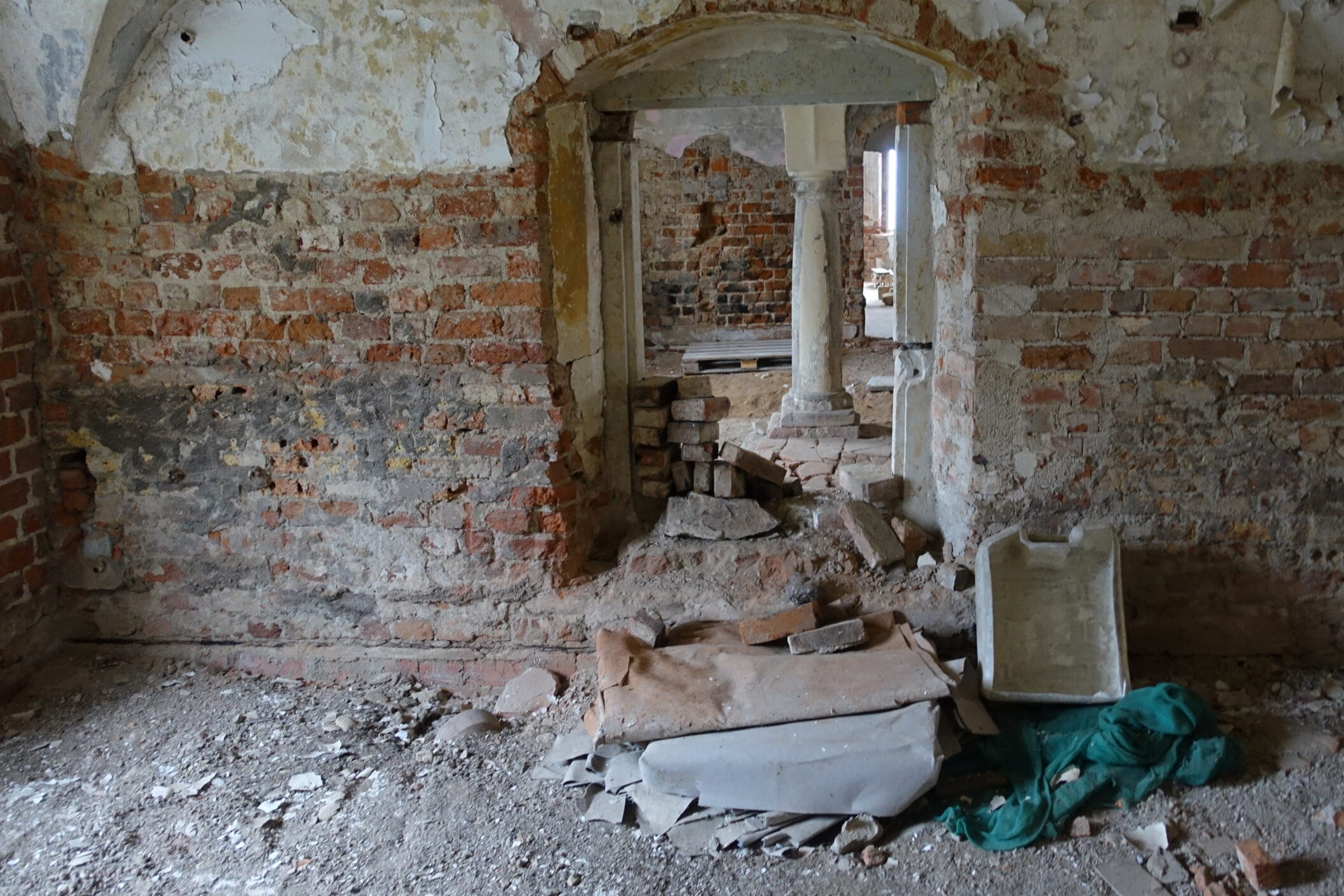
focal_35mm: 29
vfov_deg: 44.8
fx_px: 1083
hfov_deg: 63.4
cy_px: 376
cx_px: 762
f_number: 1.8
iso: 800
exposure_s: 1/13
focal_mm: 8.8
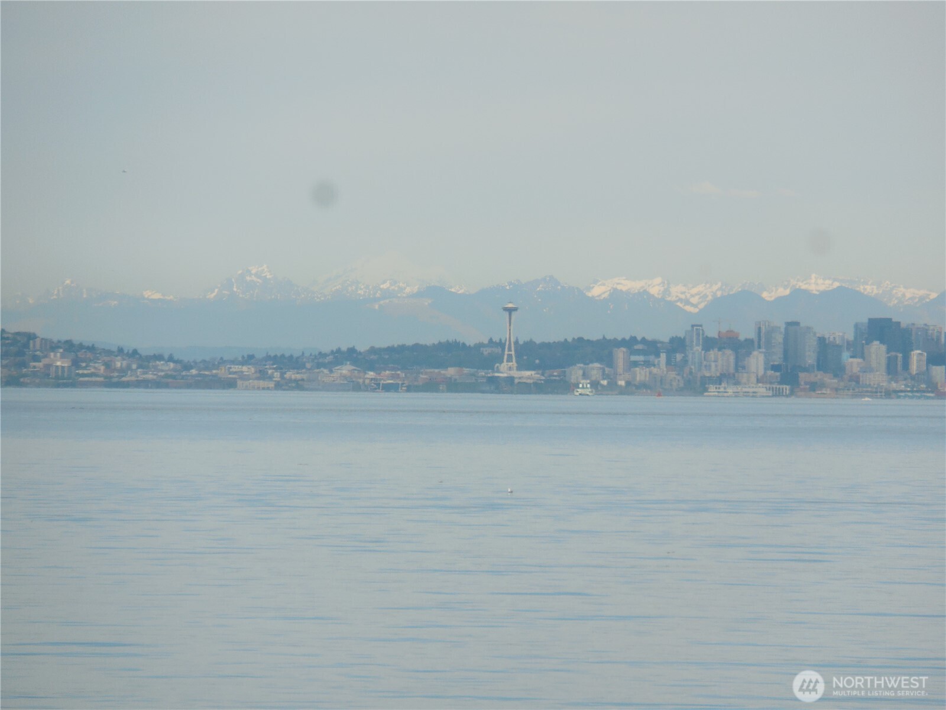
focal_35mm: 300
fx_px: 8199
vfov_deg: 5.0
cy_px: 355
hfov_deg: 6.6
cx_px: 473
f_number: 6.3
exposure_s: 1/400
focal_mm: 54
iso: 125
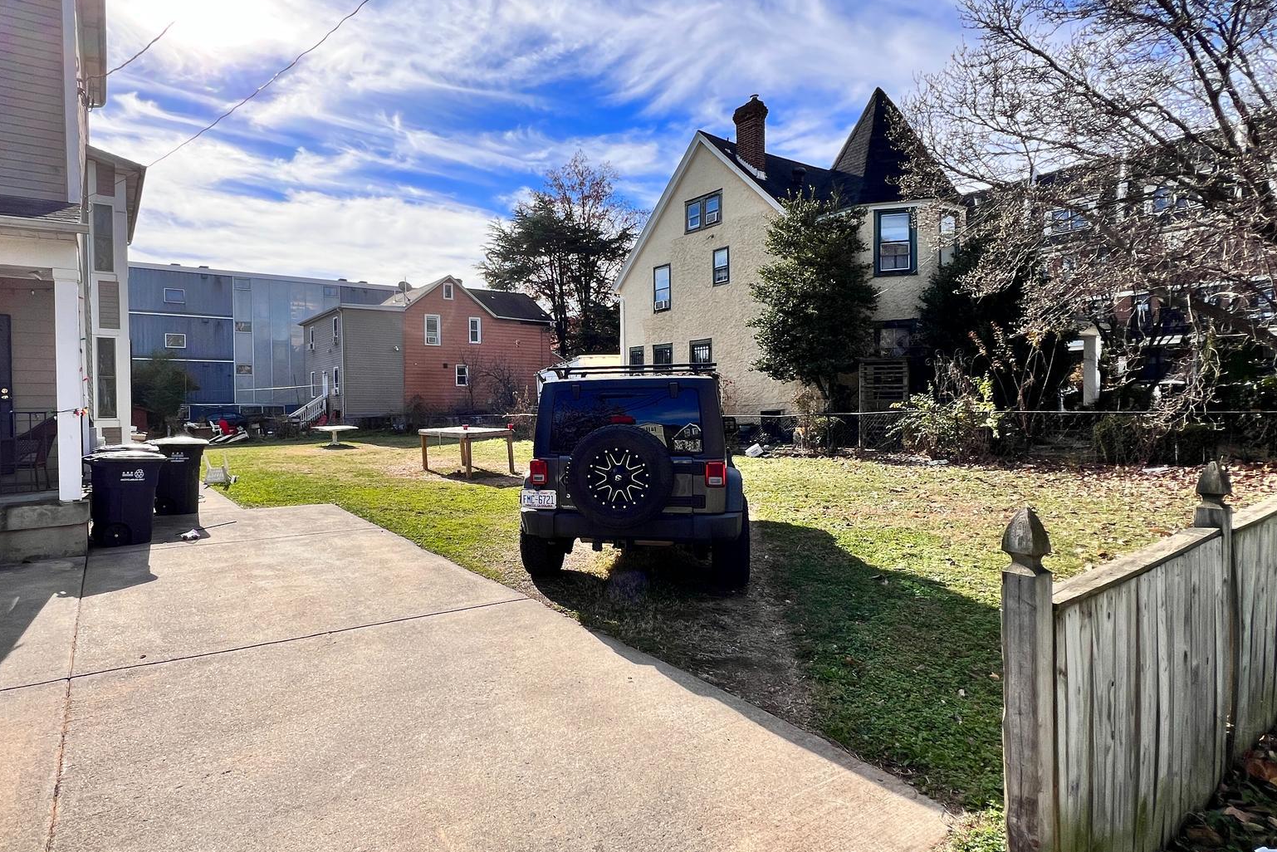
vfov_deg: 67.4
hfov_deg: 88.9
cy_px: 425
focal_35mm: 18
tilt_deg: -1.6
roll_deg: +1.0
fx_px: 639
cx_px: 512
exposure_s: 1/1410
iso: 32
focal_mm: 1.57
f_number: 1.8
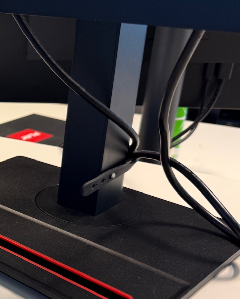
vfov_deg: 32.1
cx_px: -97
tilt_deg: -25.1
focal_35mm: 58
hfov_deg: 22.5
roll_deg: +1.6
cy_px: 206
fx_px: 515
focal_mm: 6.76
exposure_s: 1/50
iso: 100
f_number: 1.78
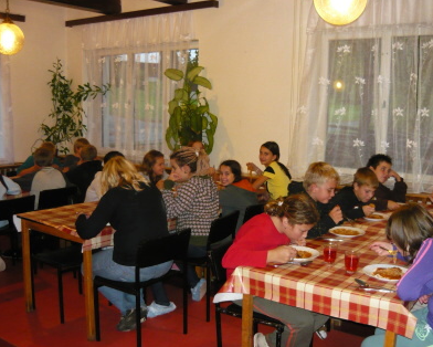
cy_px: 175
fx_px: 474
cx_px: 230
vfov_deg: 40.2
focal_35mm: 37
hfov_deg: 49.0
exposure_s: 1/30
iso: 320
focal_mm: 5.5
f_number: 2.8
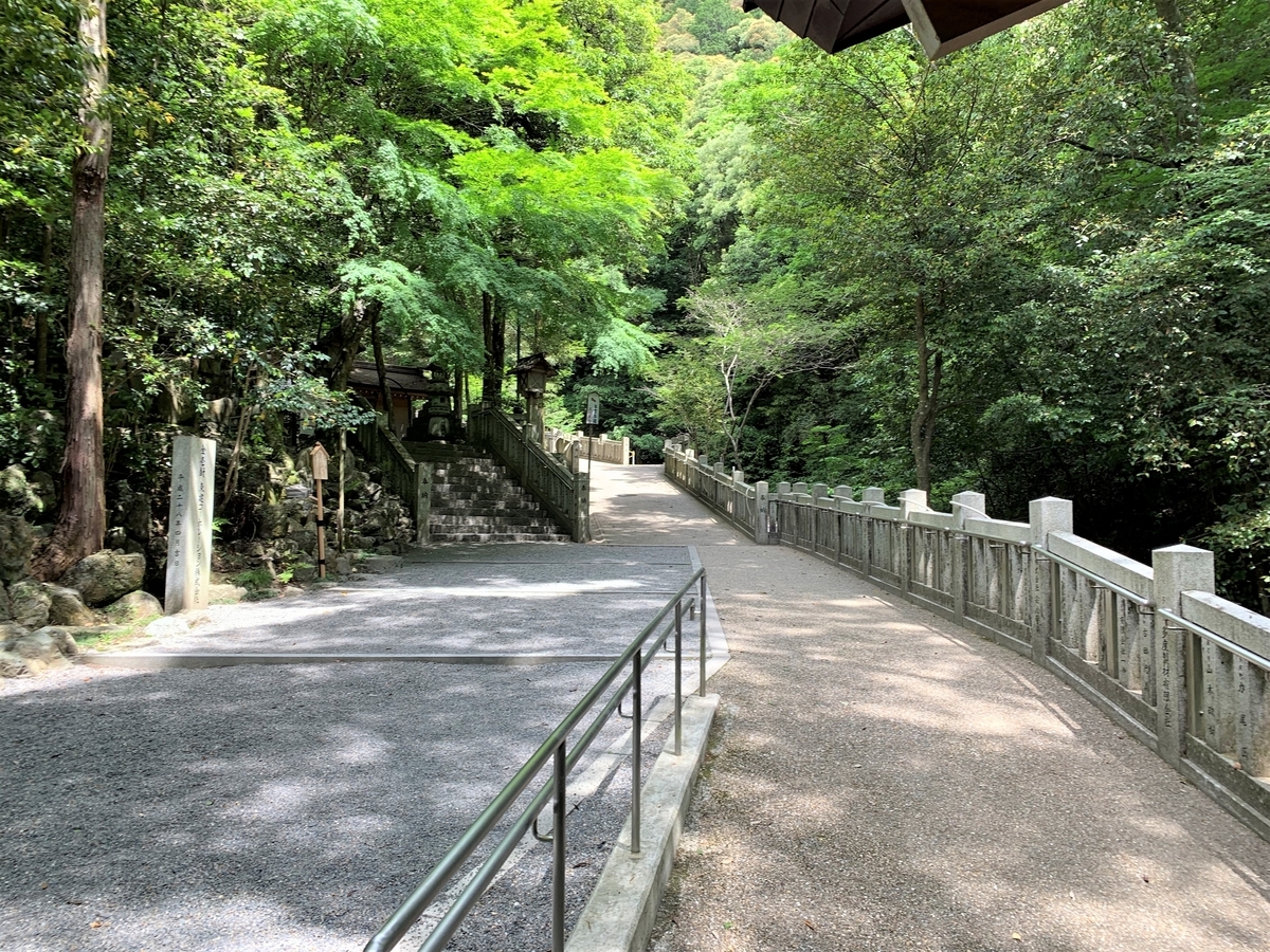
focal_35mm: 26
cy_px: 476
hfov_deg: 67.3
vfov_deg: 53.1
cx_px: 635
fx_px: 954
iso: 25
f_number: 1.8
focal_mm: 4.25
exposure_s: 1/223
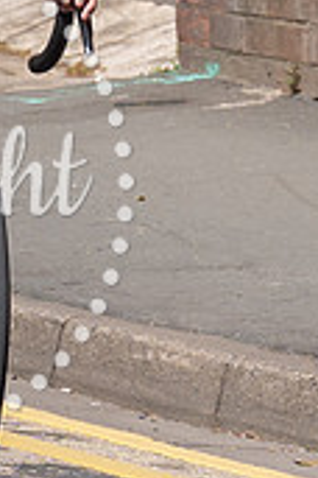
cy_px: -4
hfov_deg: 1.3
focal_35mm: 1056
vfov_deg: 2.0
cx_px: -358
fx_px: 13991
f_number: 5.6
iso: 250
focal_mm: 96
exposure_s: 1/1000
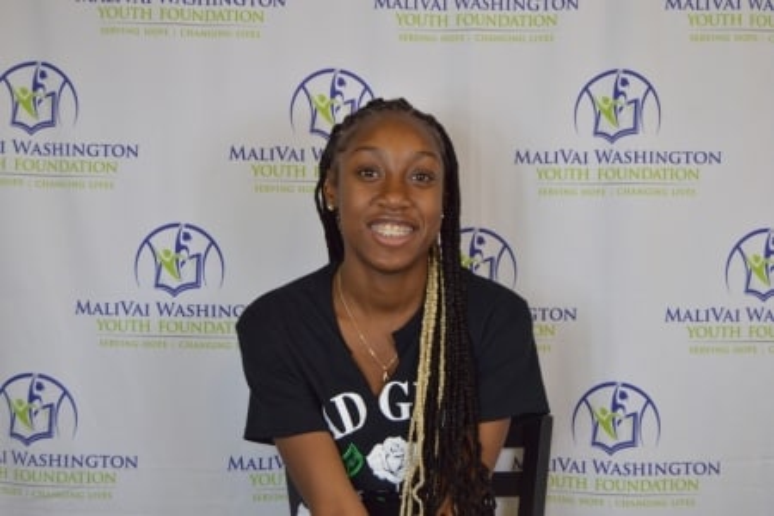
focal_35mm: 57
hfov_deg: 35.1
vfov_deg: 23.8
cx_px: 387
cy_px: 258
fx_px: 1225
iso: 400
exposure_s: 1/100
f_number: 4.8
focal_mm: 38
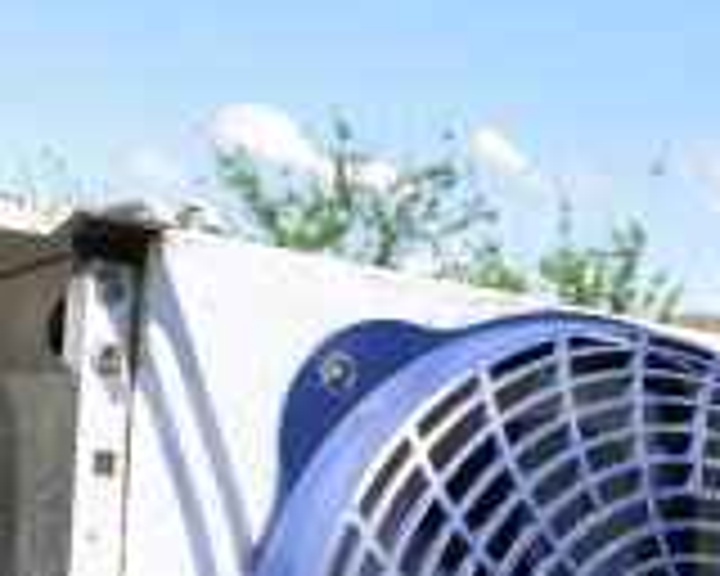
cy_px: 731
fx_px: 2403
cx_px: 400
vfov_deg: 13.2
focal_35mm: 113
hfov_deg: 17.0
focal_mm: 21
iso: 200
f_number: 8
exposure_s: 1/250
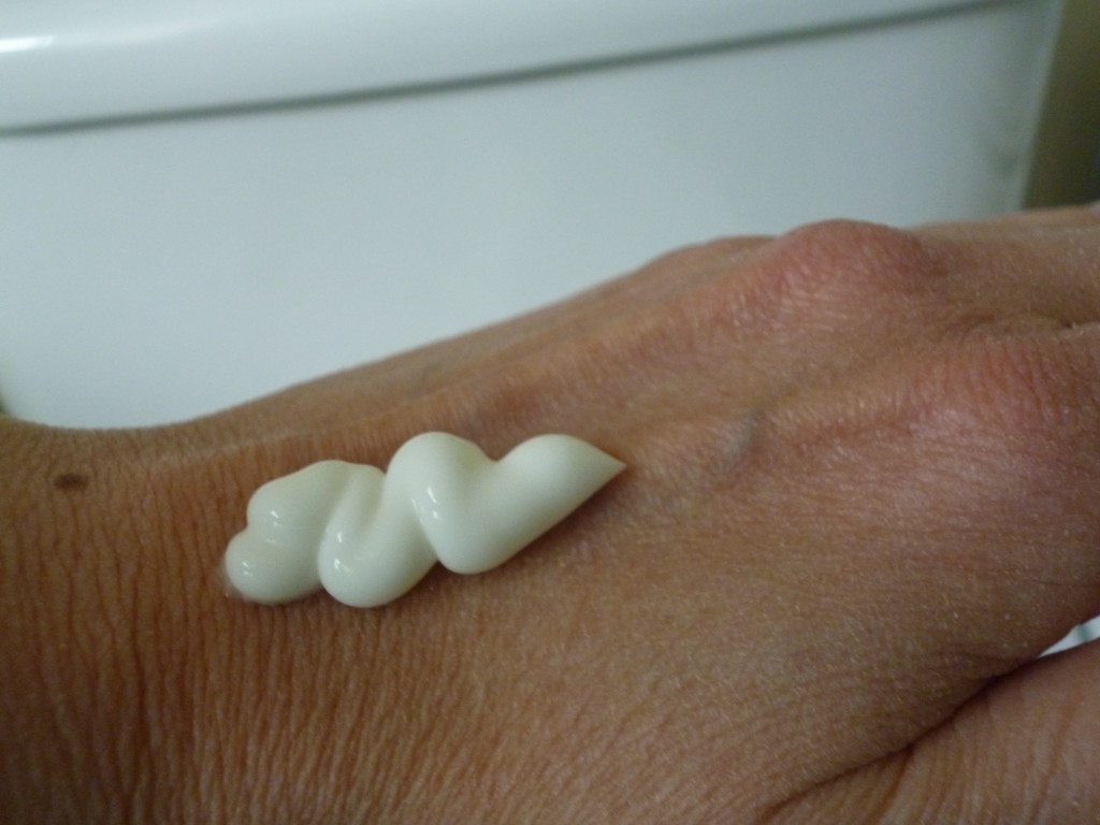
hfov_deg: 45.8
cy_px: 412
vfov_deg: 35.1
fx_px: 1303
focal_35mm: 41
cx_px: 550
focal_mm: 7.3
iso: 400
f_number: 3.7
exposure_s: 1/30
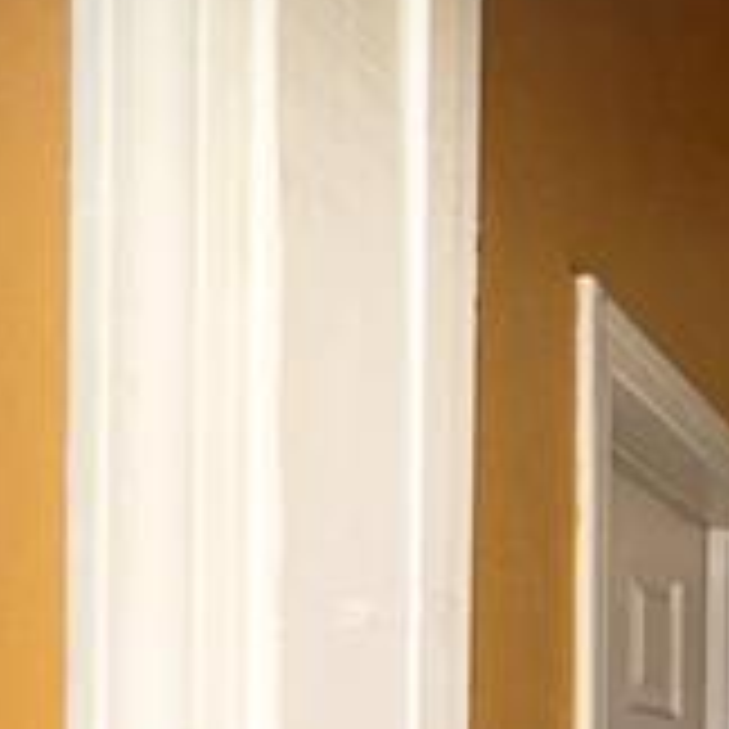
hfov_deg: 25.4
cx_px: 1116
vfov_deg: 31.1
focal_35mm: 49
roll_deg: +0.0
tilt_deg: +0.4
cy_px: 792
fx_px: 1167
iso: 160
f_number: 2.2
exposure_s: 1/60
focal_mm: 2.22
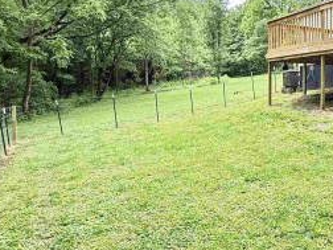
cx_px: 278
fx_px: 356
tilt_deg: -6.7
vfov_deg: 38.6
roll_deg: -0.4
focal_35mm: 37
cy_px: 136
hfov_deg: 46.8
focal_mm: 2.22
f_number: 2.2
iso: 64
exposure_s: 1/152
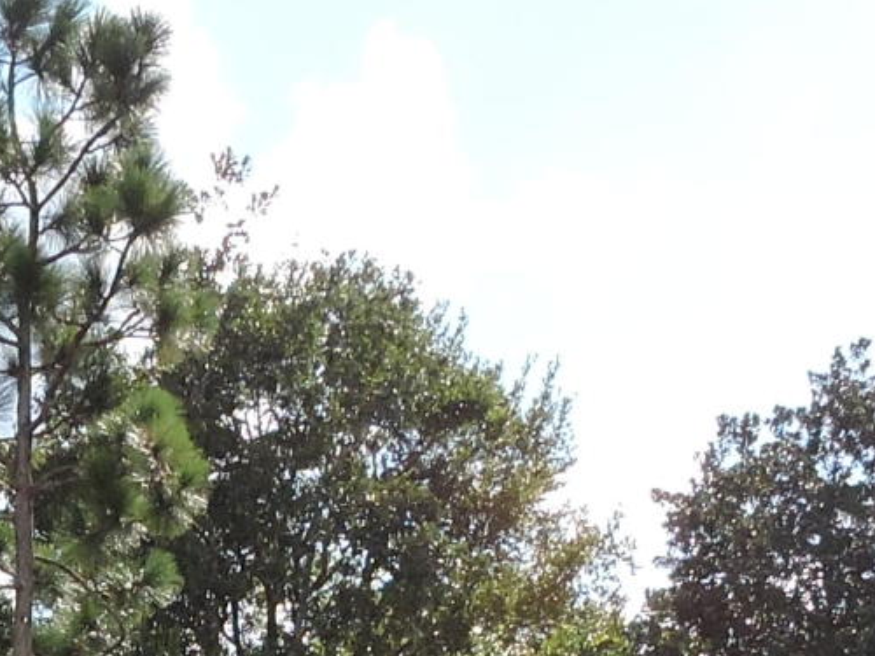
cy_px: 1281
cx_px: 182
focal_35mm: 144
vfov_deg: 9.6
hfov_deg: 13.6
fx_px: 3640
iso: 100
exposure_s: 1/800
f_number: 3.3
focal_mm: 4.3
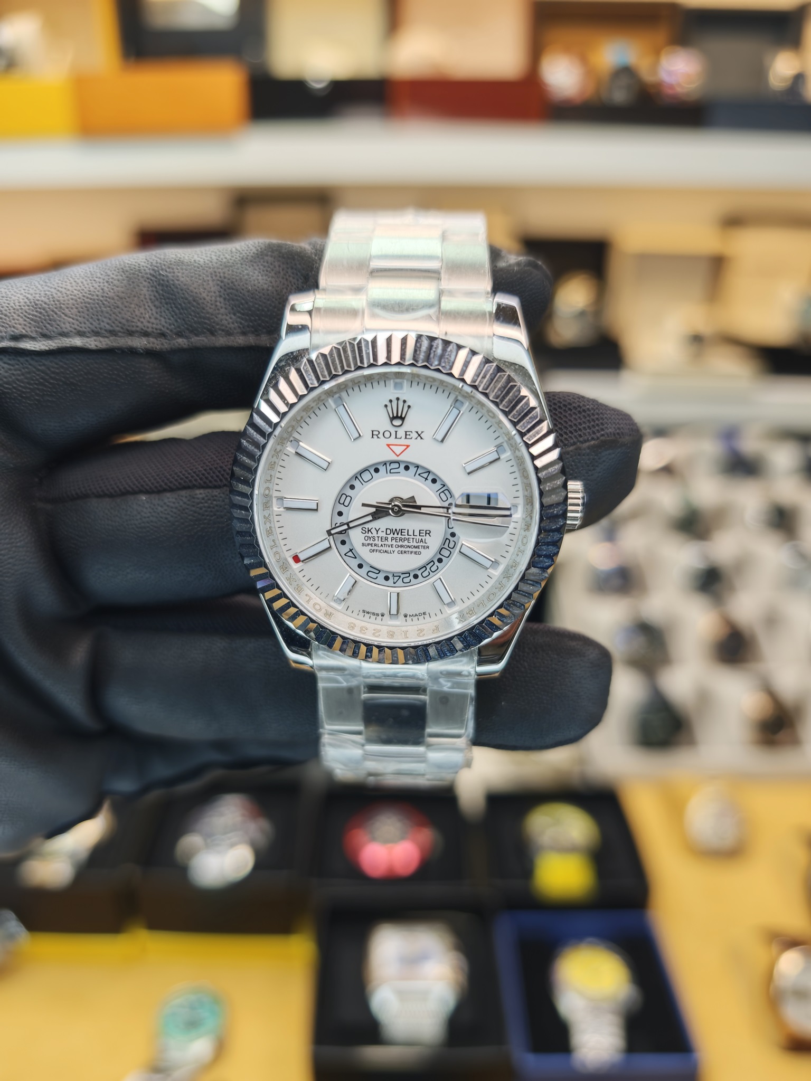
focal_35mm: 23
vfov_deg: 73.9
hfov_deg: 58.9
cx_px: 406
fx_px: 718
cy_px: 540
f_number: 1.62
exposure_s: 1/231
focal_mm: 6.55
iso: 50
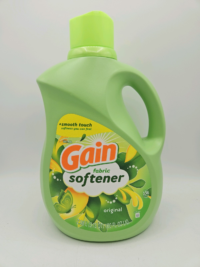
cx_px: 100
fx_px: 177
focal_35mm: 23
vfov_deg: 73.9
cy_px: 134
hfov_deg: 58.9
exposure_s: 1/556
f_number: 1.8
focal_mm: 5.4
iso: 25
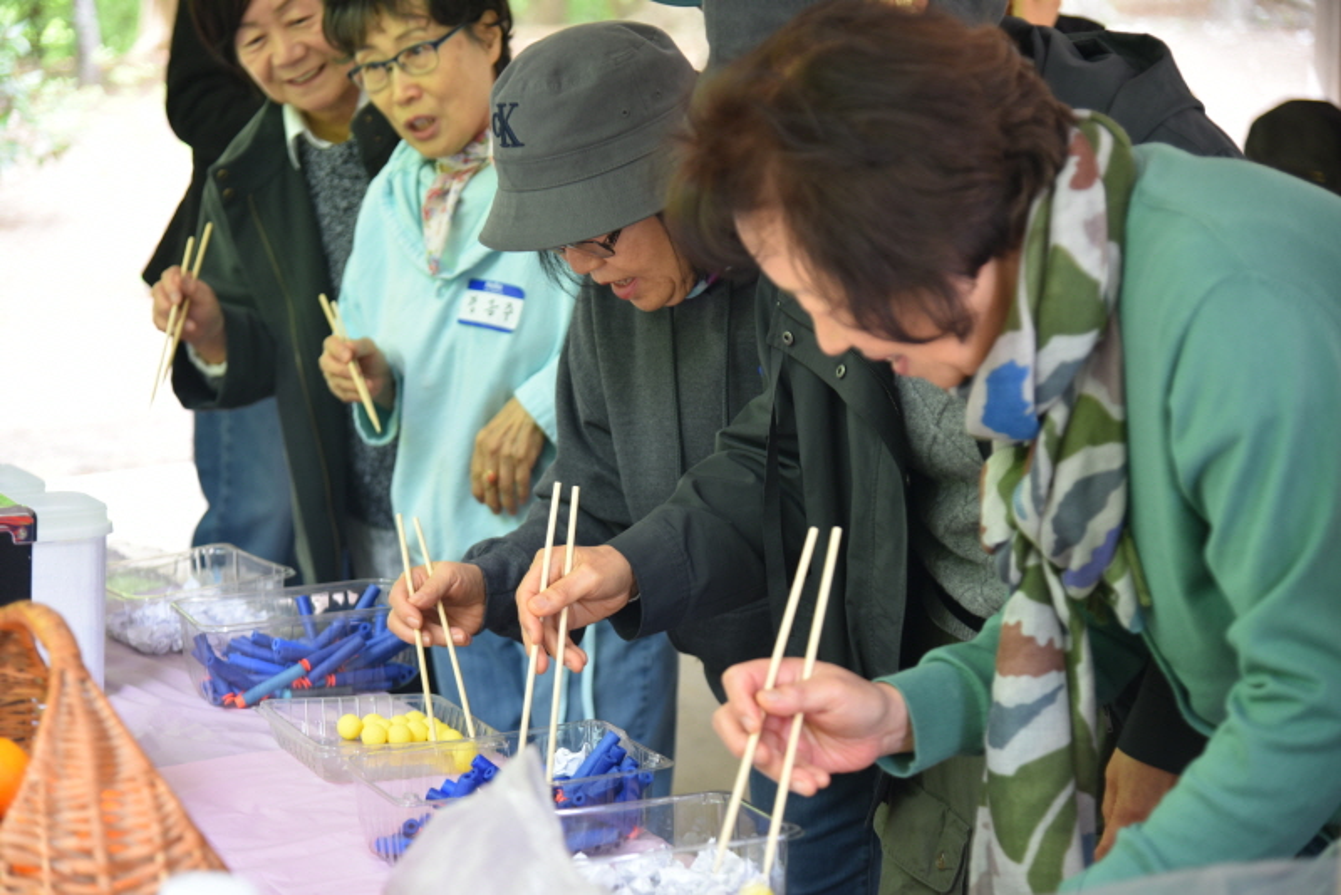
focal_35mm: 75
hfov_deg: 27.0
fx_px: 2795
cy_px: 448
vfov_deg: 18.2
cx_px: 670
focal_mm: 75
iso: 560
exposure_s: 1/60
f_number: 4
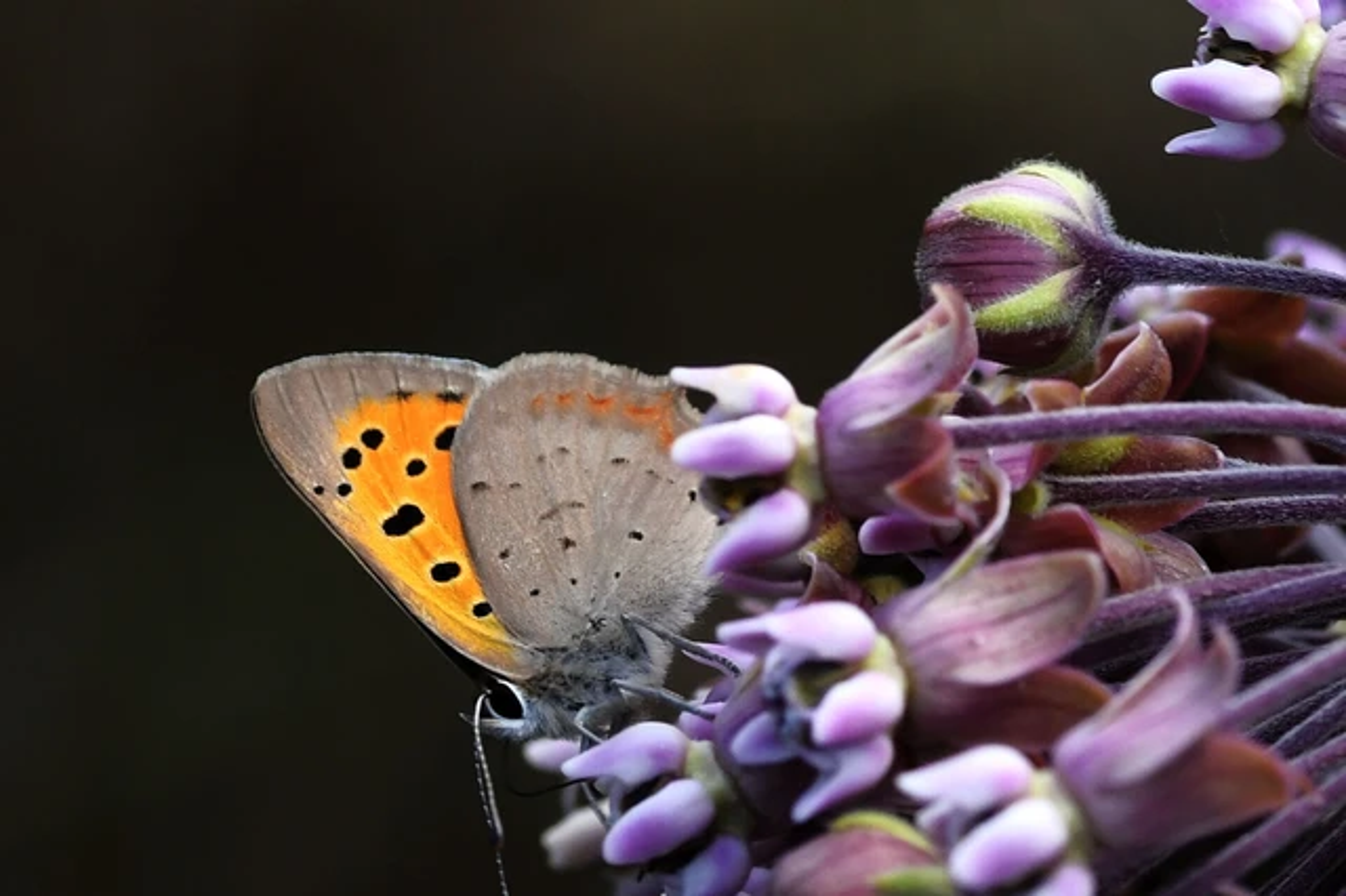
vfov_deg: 8.7
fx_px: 5867
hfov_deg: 13.1
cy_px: 448
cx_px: 673
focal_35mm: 157
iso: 400
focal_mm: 105
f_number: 5.6
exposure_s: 1/500
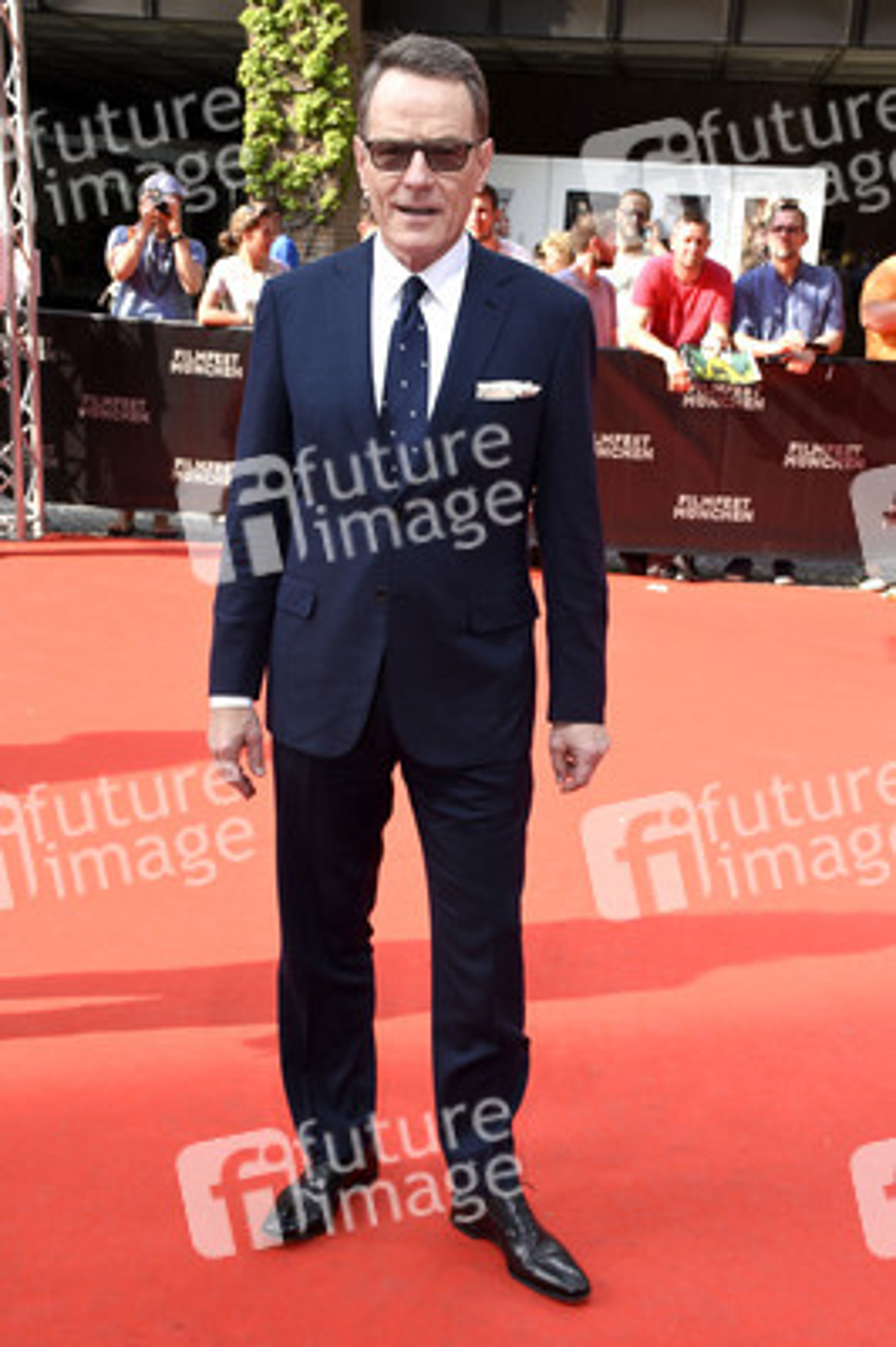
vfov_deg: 48.0
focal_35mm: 40
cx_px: 448
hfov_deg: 33.0
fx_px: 1515
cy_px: 674
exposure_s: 1/160
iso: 200
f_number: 7.1
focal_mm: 27
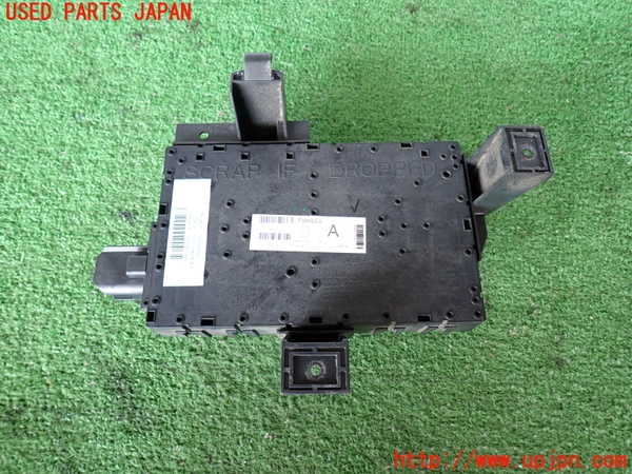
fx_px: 456
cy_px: 237
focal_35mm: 25
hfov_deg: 69.4
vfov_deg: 54.9
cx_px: 316
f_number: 2
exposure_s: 1/60
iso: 200
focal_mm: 4.5
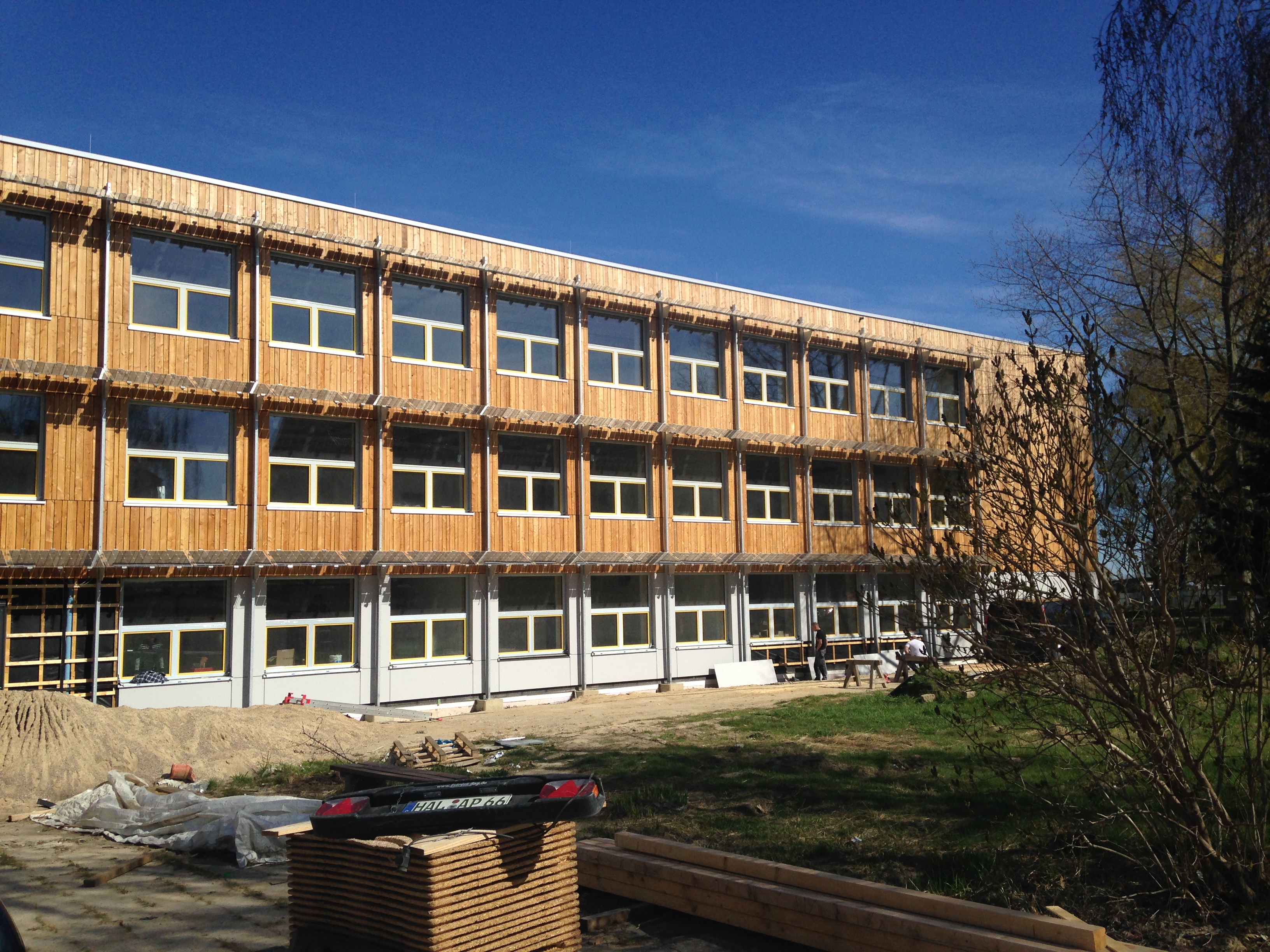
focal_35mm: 33
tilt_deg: +6.0
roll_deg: -0.5
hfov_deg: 55.4
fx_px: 1211
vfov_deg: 42.9
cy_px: 476
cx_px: 635
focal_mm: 4.12
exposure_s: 1/2584
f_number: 2.4
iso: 50
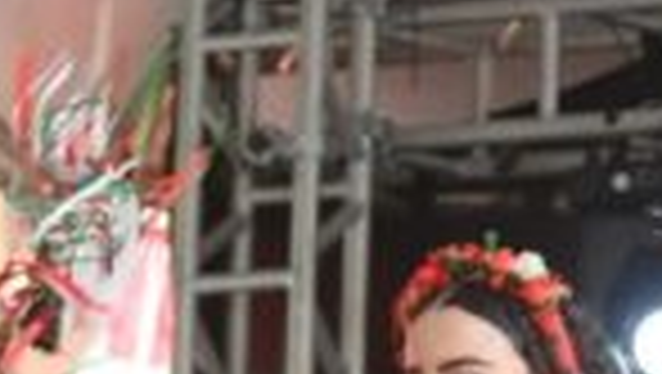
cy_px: 694
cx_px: 824
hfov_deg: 6.7
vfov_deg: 3.8
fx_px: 5605
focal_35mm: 319
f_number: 2.8
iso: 640
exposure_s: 1/160
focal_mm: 28
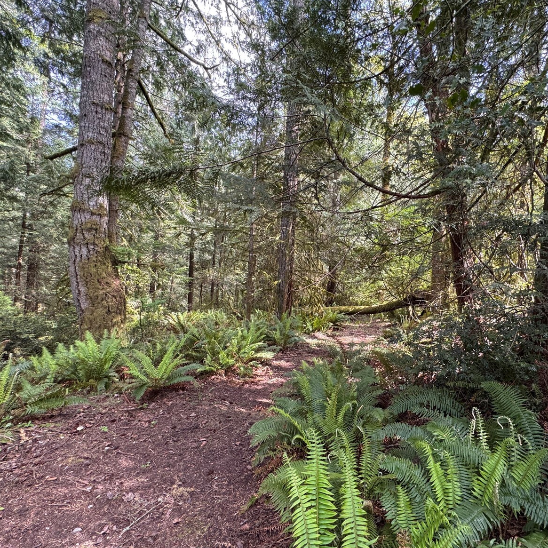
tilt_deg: -0.7
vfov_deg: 84.0
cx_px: 323
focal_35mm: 17
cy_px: 276
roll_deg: -3.0
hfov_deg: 83.2
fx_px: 304
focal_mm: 2.22
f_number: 2.2
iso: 160
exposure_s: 1/99
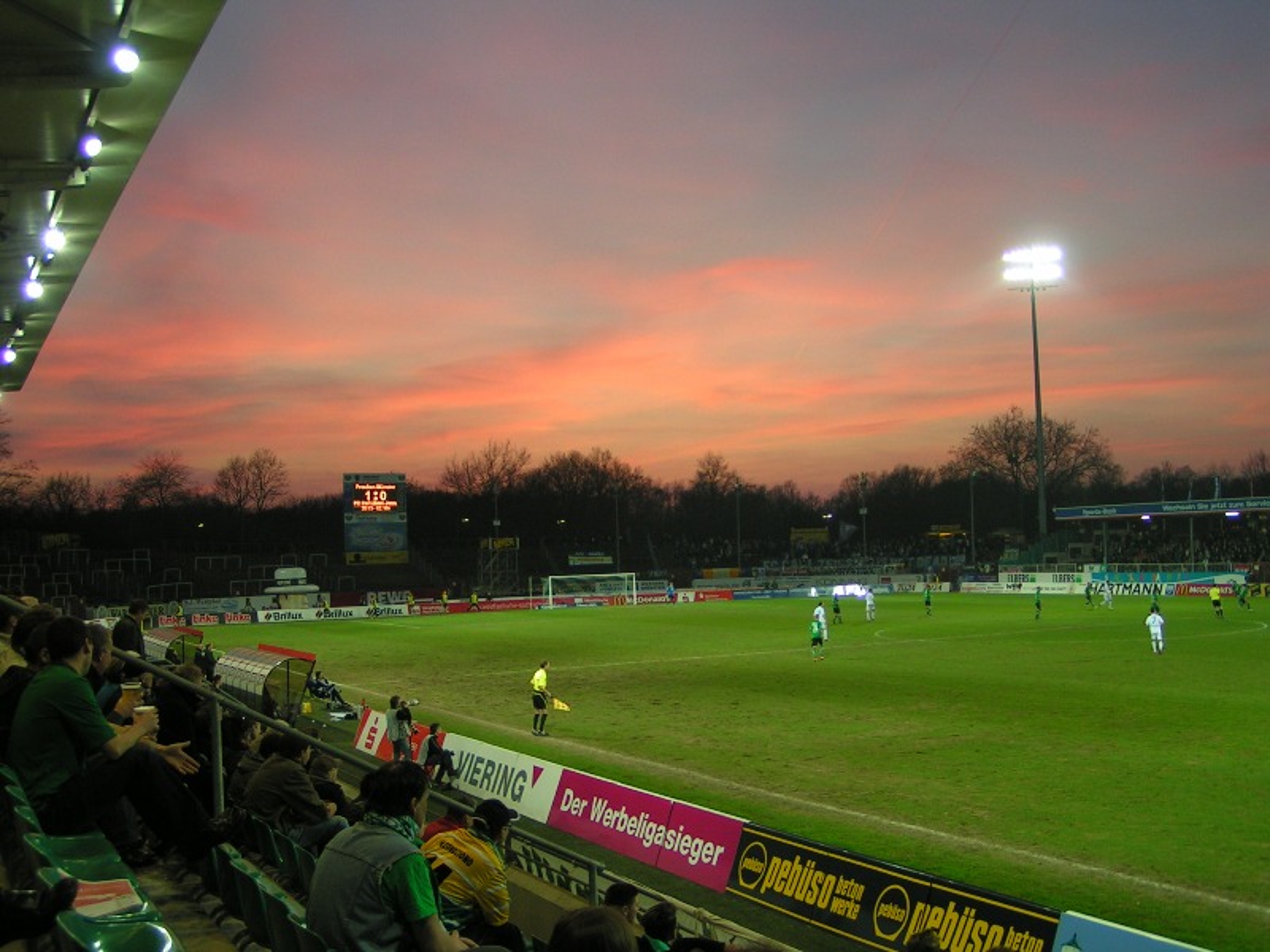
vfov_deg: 37.7
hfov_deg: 49.0
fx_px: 1394
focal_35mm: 38
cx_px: 635
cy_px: 476
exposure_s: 1/40
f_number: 2.8
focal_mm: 5.8
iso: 50
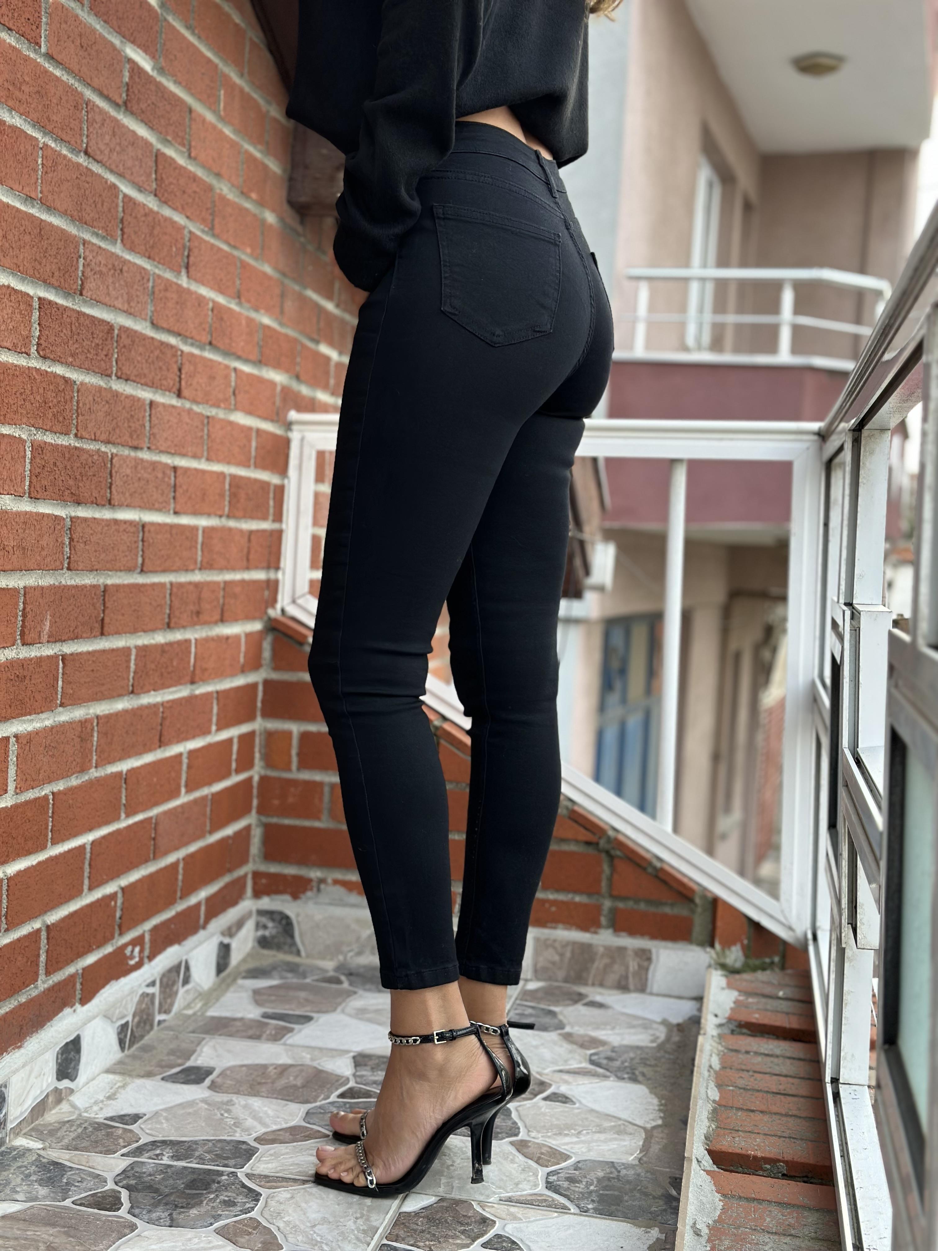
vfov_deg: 39.7
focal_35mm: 48
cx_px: 469
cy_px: 626
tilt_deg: -2.8
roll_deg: -3.6
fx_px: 1734
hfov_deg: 30.3
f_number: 1.78
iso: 80
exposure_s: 1/335
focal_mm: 6.86
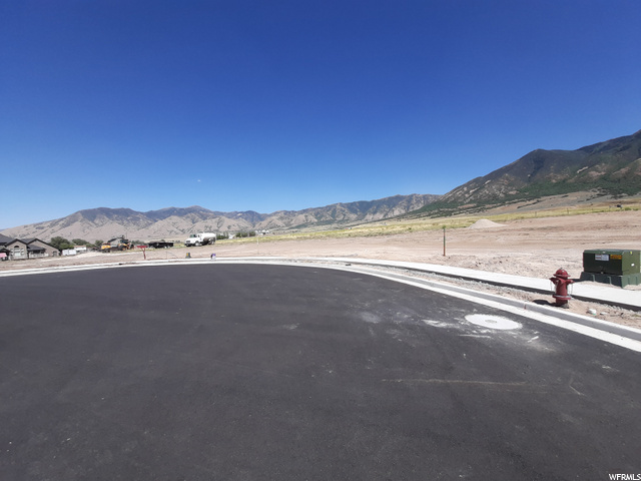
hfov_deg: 106.2
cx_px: 320
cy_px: 240
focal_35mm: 13
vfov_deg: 89.9
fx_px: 241
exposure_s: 1/1139
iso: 40
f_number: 2.2
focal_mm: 1.42
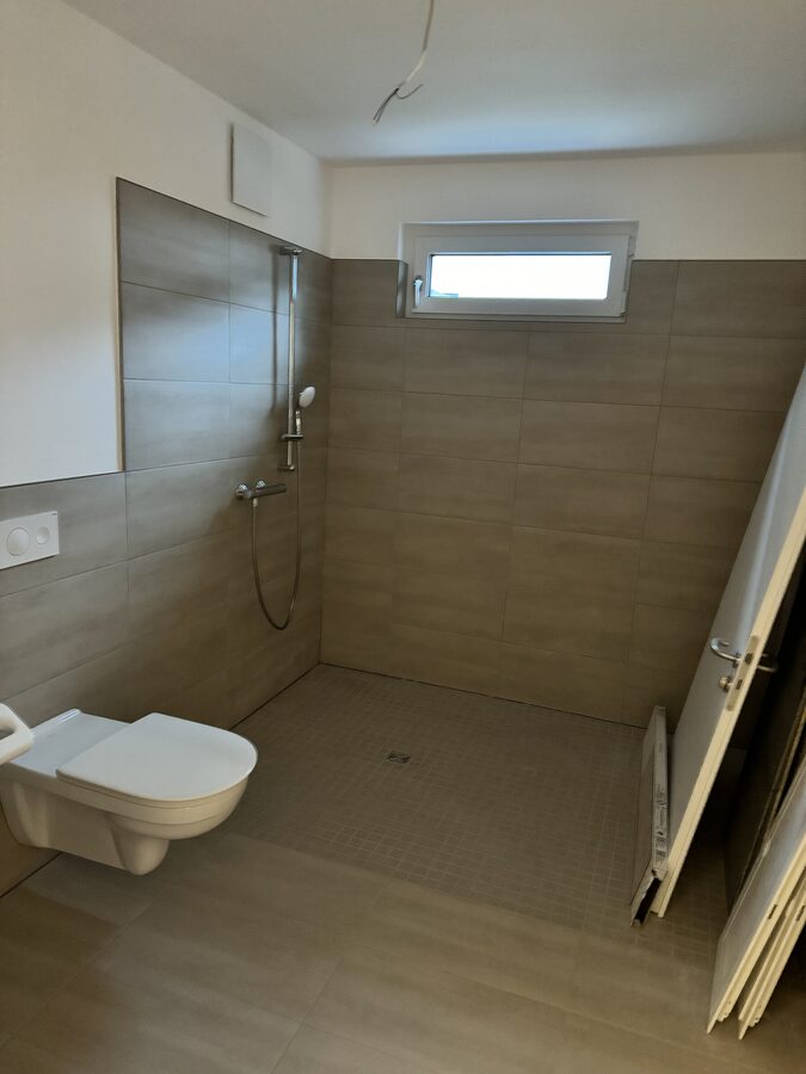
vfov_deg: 71.6
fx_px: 745
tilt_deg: -12.2
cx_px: 403
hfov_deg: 56.8
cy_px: 537
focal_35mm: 24
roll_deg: -4.6
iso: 1000
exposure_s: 1/25
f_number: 1.78
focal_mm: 6.86
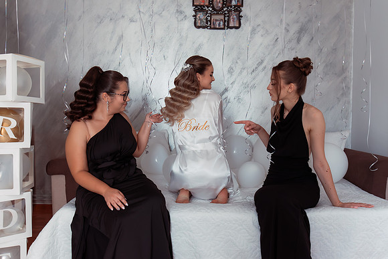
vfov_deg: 40.1
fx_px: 355
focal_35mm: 33
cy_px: 128
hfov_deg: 57.3
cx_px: 205
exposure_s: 1/160
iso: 1000
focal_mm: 30
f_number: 3.5
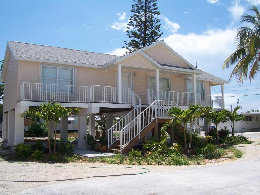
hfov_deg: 54.0
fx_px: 255
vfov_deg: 41.8
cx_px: 130
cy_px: 98
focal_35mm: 34
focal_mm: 5.6
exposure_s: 1/500
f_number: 5.6
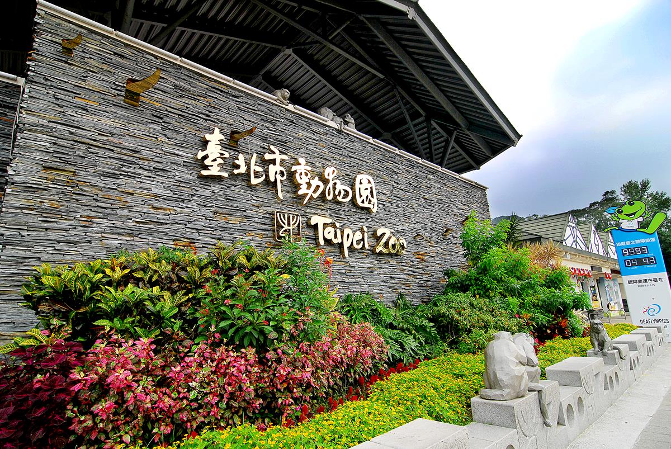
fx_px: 336
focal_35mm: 18
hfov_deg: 89.9
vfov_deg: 67.5
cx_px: 336
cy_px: 224
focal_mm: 12
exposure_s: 1/125
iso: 100
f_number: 5.6
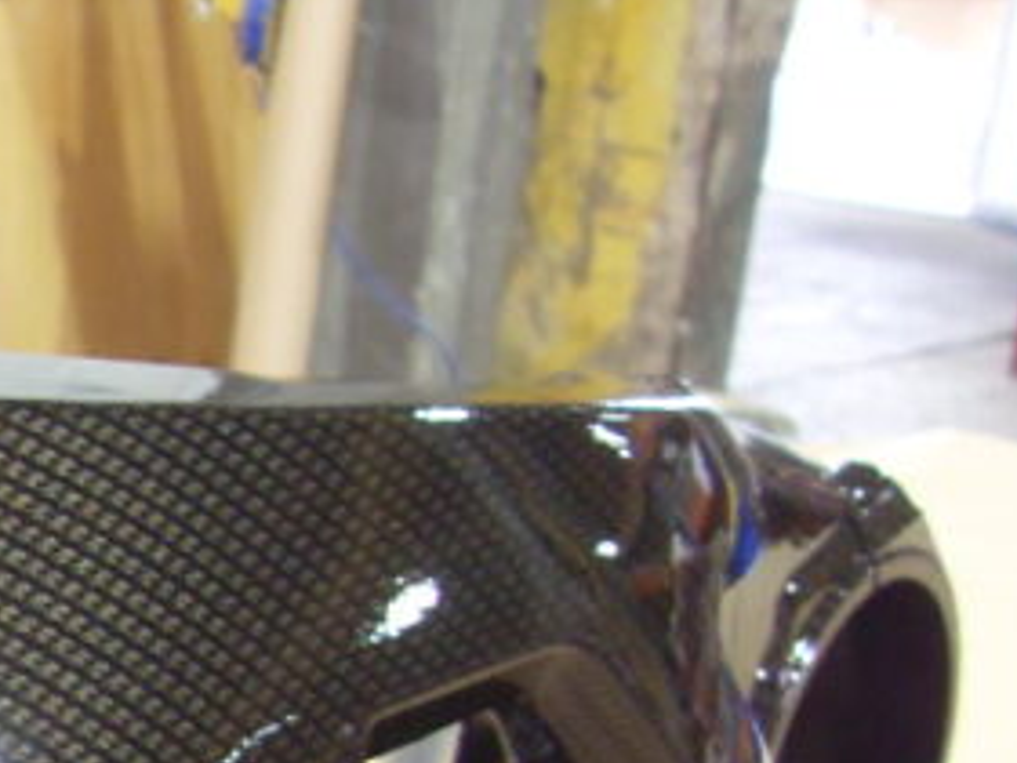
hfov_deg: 18.1
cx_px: -381
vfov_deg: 14.0
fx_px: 2938
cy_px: 1083
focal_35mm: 100
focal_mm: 6.3
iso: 200
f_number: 2.8
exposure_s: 1/10
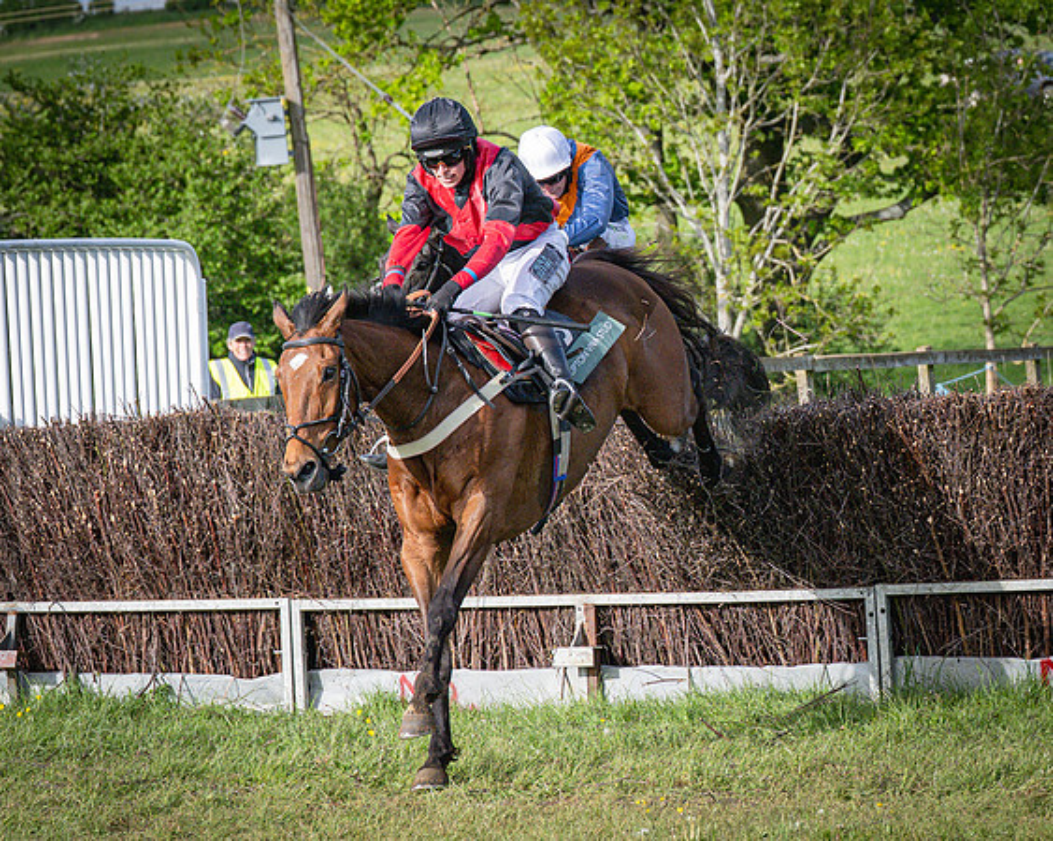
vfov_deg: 7.5
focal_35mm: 206
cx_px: 695
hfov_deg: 9.4
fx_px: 6403
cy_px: 472
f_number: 4
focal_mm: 70
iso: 400
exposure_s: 1/2500
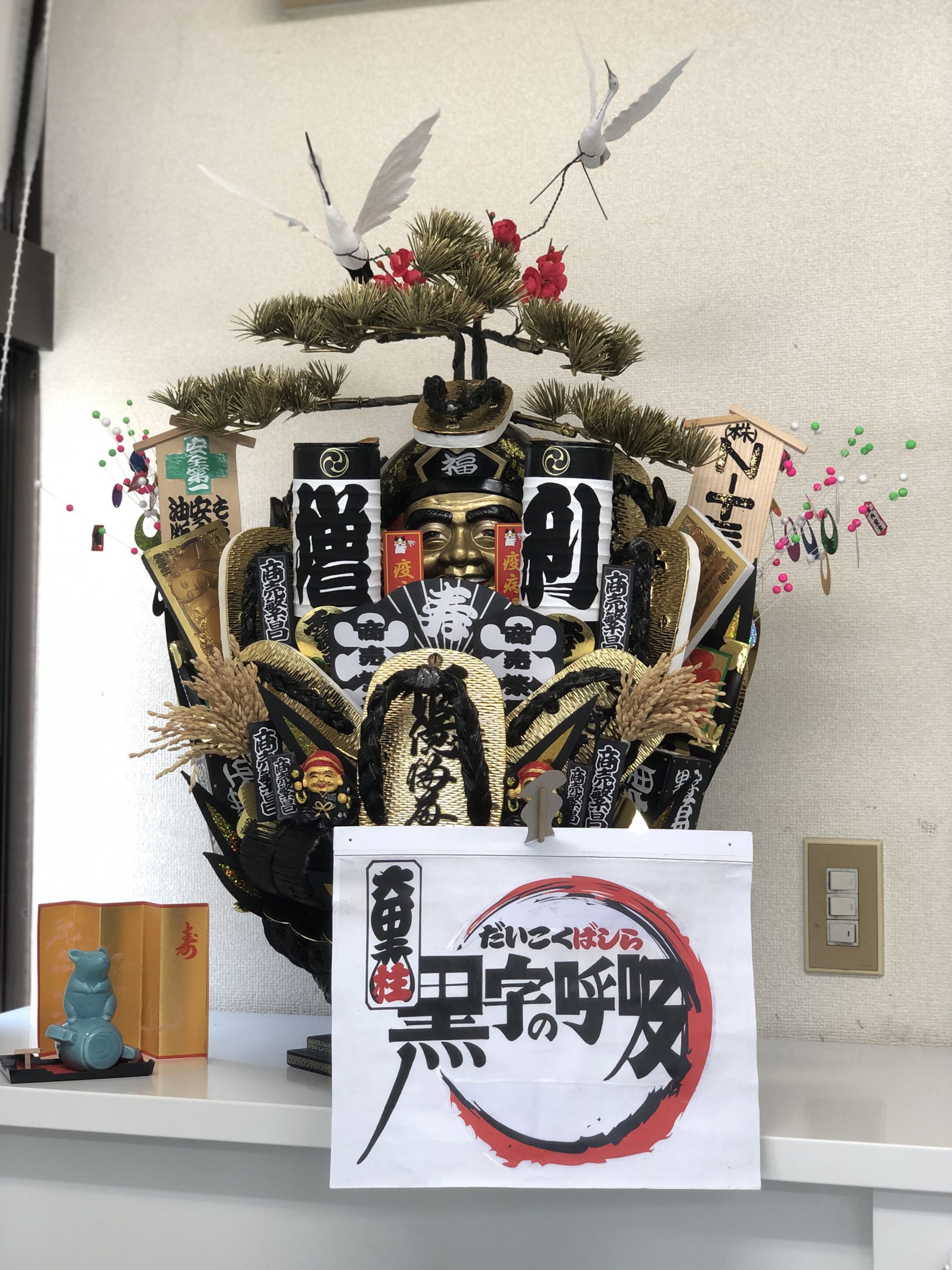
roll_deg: -1.1
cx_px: 476
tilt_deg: +2.7
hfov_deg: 28.0
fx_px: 1907
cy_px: 635
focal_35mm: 52
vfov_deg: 36.8
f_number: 2.4
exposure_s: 1/50
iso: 64
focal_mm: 6
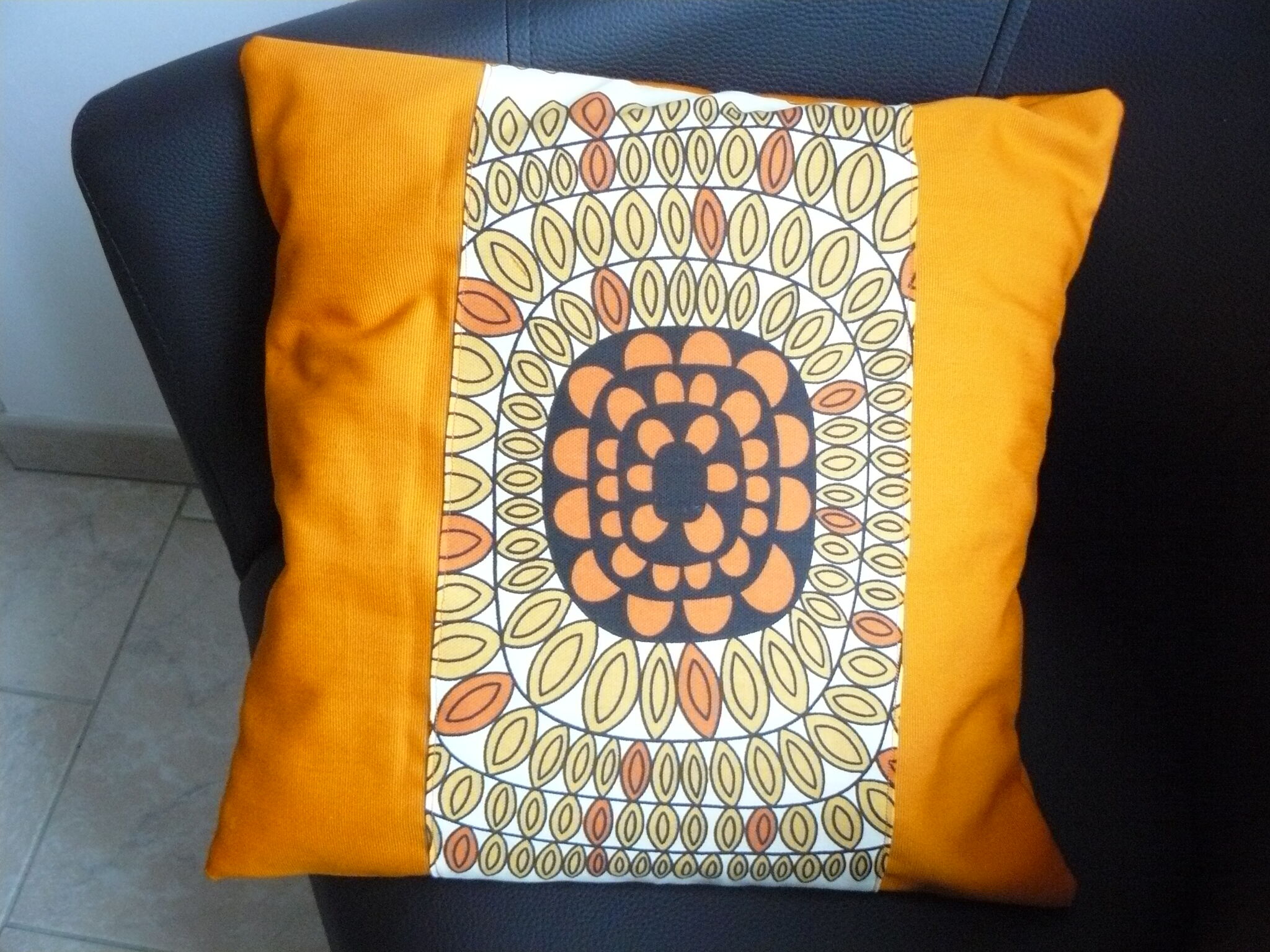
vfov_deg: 39.7
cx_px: 635
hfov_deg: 51.4
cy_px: 476
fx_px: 1321
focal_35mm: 36
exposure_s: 1/15
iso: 400
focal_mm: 6
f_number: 2.8
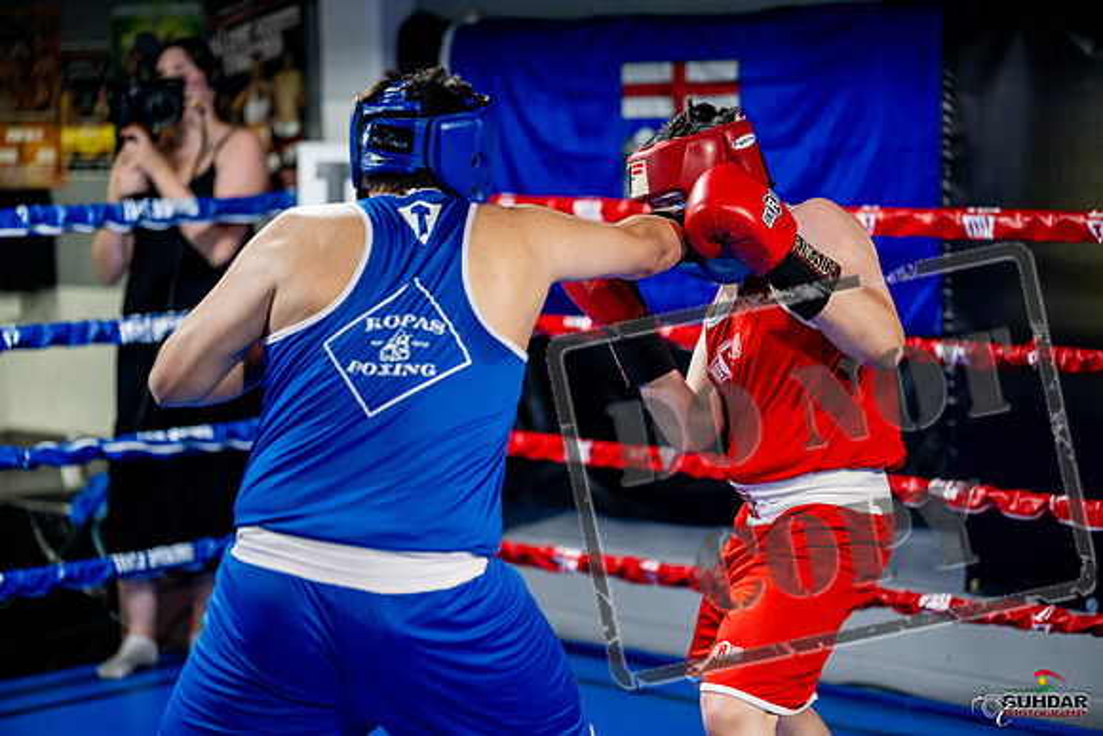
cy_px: 368
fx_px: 2819
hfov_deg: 22.1
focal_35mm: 92
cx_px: 552
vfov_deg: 14.9
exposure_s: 1/1000
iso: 4000
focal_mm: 92
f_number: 2
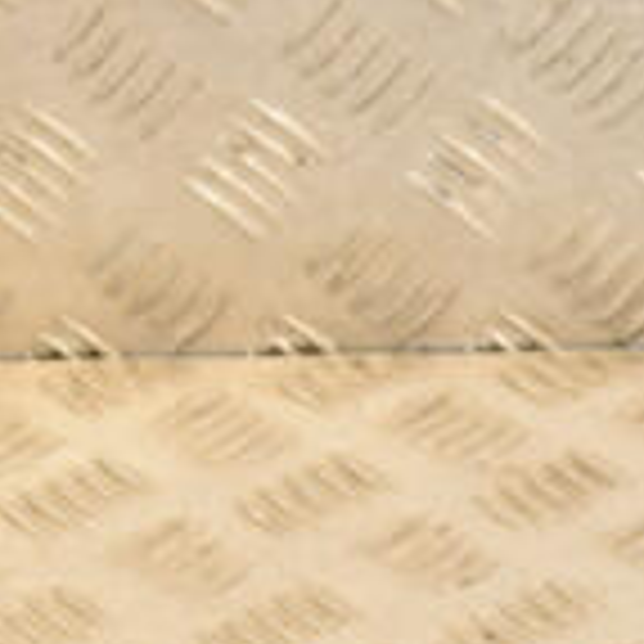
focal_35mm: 214
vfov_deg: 8.1
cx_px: 806
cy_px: 712
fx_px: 4504
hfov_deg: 8.1
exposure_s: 1/200
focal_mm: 40
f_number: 7.1
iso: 800
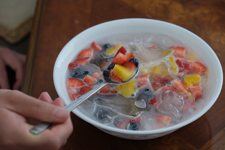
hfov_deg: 24.5
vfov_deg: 16.5
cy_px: 75
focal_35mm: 83
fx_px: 519
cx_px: 112
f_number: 4
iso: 800
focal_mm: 55
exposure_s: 1/30
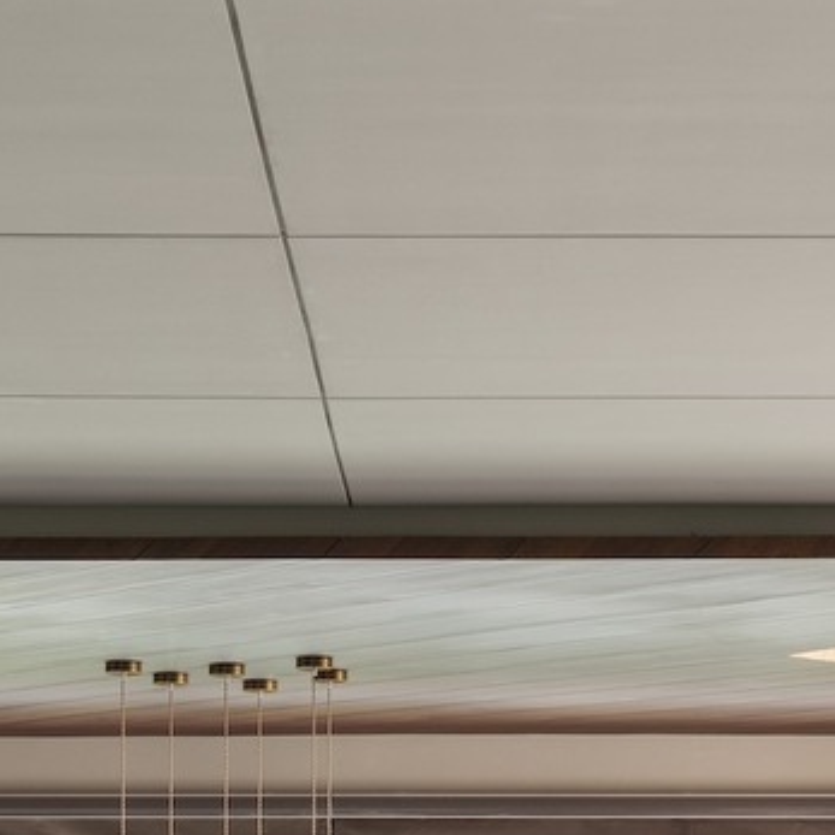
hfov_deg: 12.3
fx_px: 3875
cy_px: 1124
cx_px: 325
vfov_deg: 11.9
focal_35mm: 142
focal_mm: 29
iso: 100
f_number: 9
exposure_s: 1/80
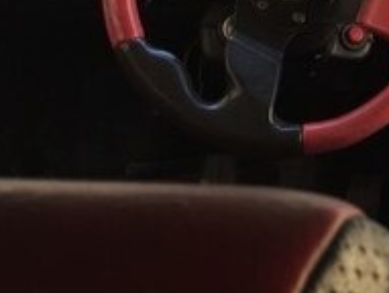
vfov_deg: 13.9
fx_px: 1126
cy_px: -143
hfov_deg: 18.0
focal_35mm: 100
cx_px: 534
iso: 32
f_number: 2.2
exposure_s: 1/100
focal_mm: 4.15
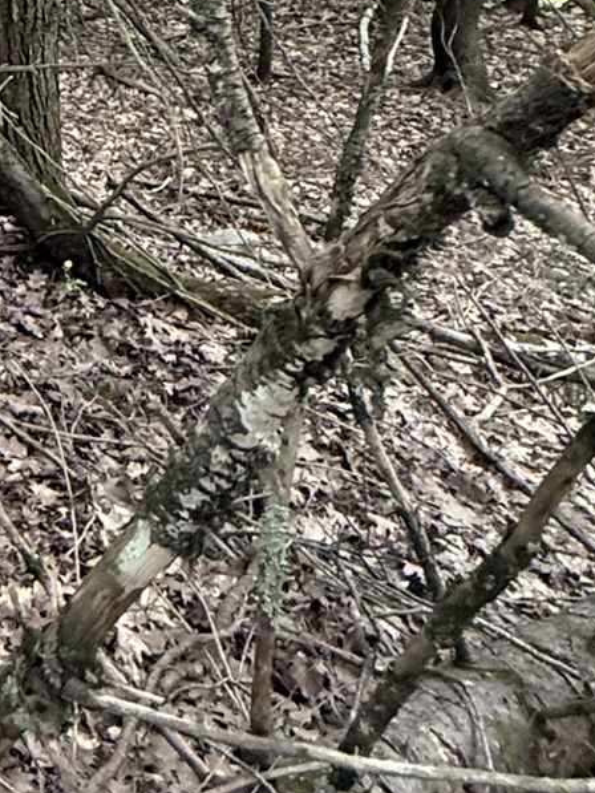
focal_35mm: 54
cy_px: -211
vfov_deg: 29.4
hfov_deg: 22.5
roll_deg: -0.4
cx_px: -279
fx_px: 1237
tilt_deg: -4.4
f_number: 2.2
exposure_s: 1/60
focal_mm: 2.22
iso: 640
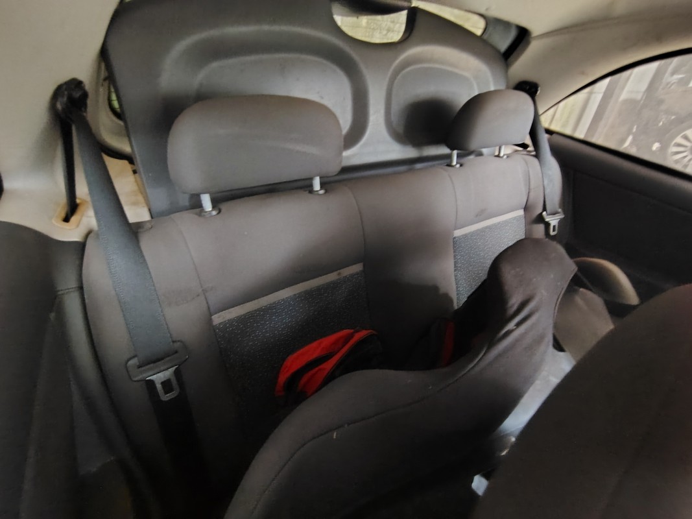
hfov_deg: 94.5
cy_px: 260
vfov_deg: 78.1
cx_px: 346
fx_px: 320
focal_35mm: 16
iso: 3200
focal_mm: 2.13
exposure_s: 1/17.1
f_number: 2.2
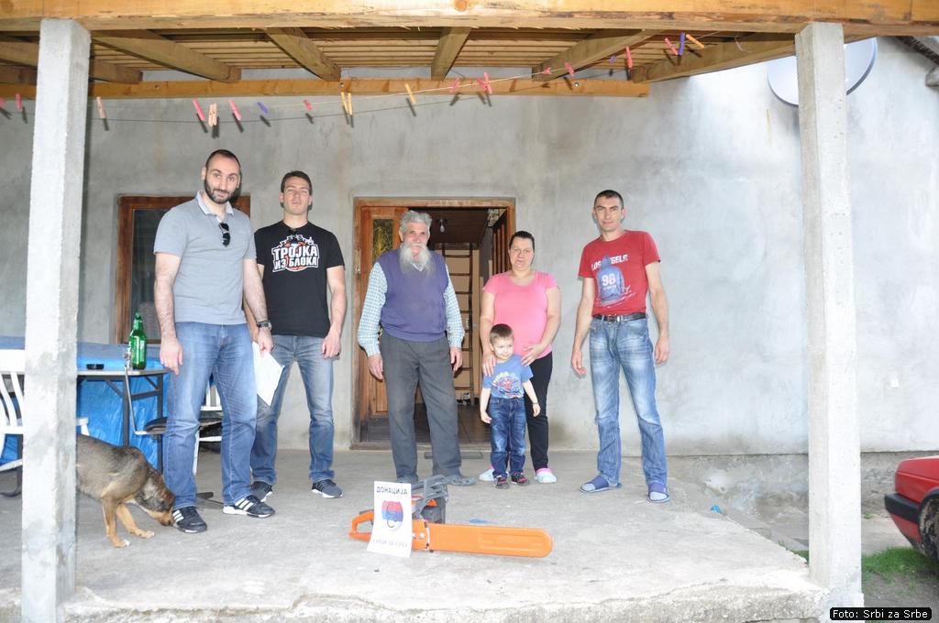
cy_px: 312
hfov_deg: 67.4
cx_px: 470
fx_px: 703
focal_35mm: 27
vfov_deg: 47.8
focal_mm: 18
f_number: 5
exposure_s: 1/200
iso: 640
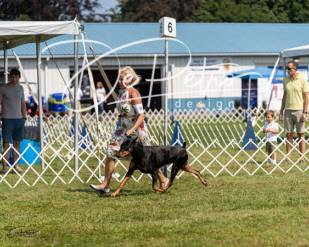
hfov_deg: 15.5
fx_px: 1133
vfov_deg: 12.4
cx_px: 154
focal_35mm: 124
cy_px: 124
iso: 200
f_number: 2.8
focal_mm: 110
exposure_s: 1/3200
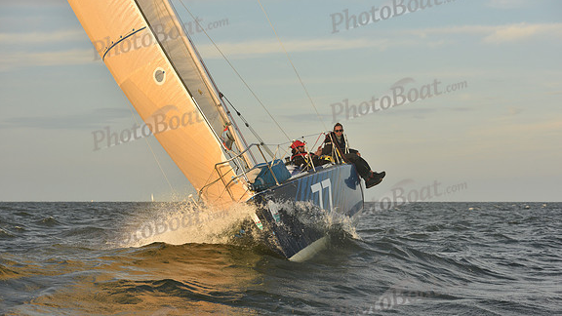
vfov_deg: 12.5
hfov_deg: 22.0
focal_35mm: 97
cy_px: 162
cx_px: 280
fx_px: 1445
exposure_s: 1/640
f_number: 5
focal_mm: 92
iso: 250
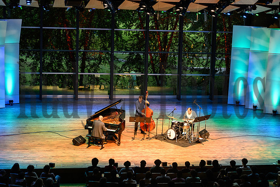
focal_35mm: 74
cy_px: 94
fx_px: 578
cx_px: 140
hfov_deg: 27.2
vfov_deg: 18.4
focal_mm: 70
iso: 3200
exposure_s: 1/160
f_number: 5.6
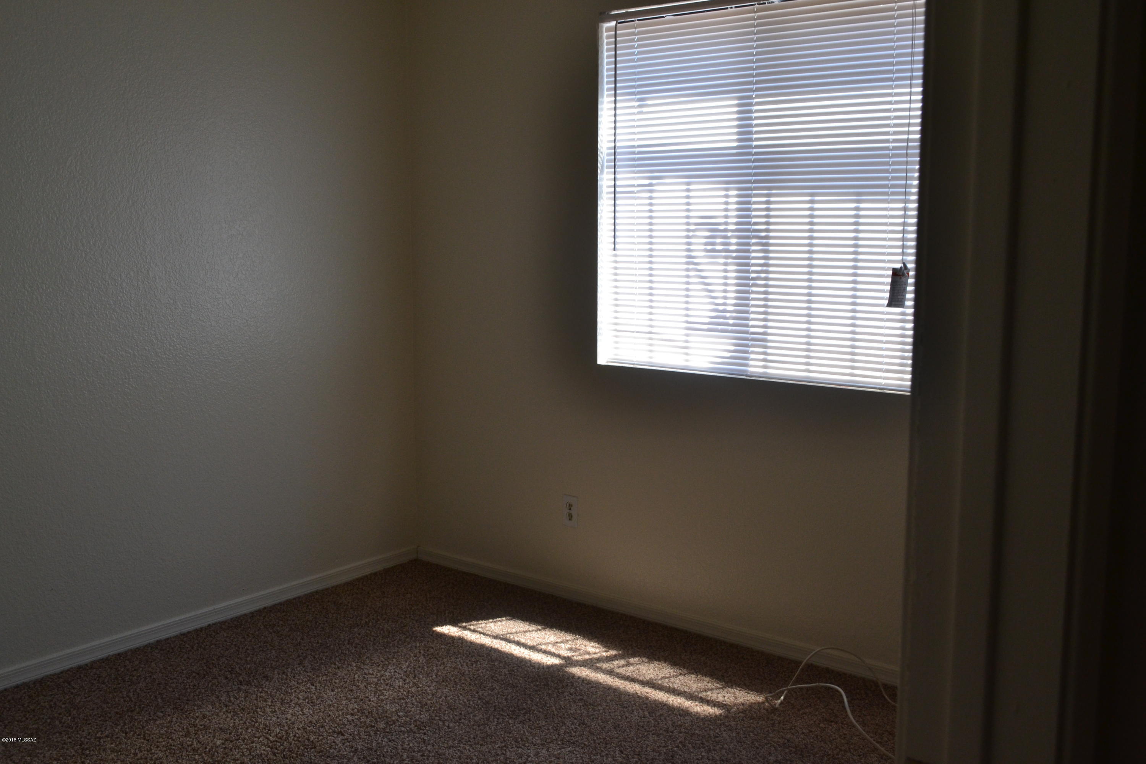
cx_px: 573
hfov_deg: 53.1
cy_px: 382
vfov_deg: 36.9
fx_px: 1146
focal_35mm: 36
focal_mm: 24
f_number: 9
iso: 400
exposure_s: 1/100
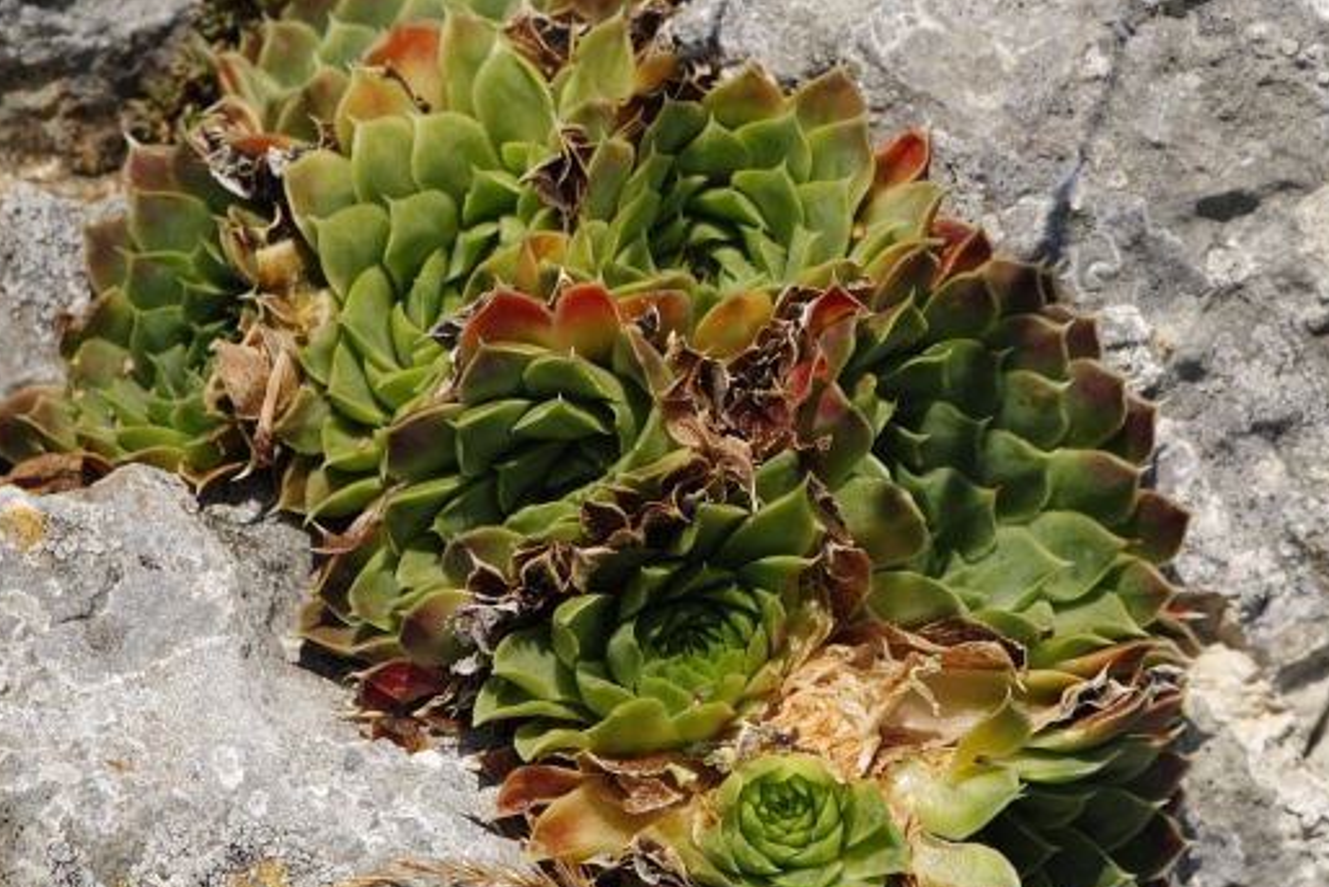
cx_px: 869
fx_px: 7340
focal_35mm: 199
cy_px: 419
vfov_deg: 6.9
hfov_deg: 10.3
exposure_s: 1/320
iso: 100
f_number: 9
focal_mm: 85
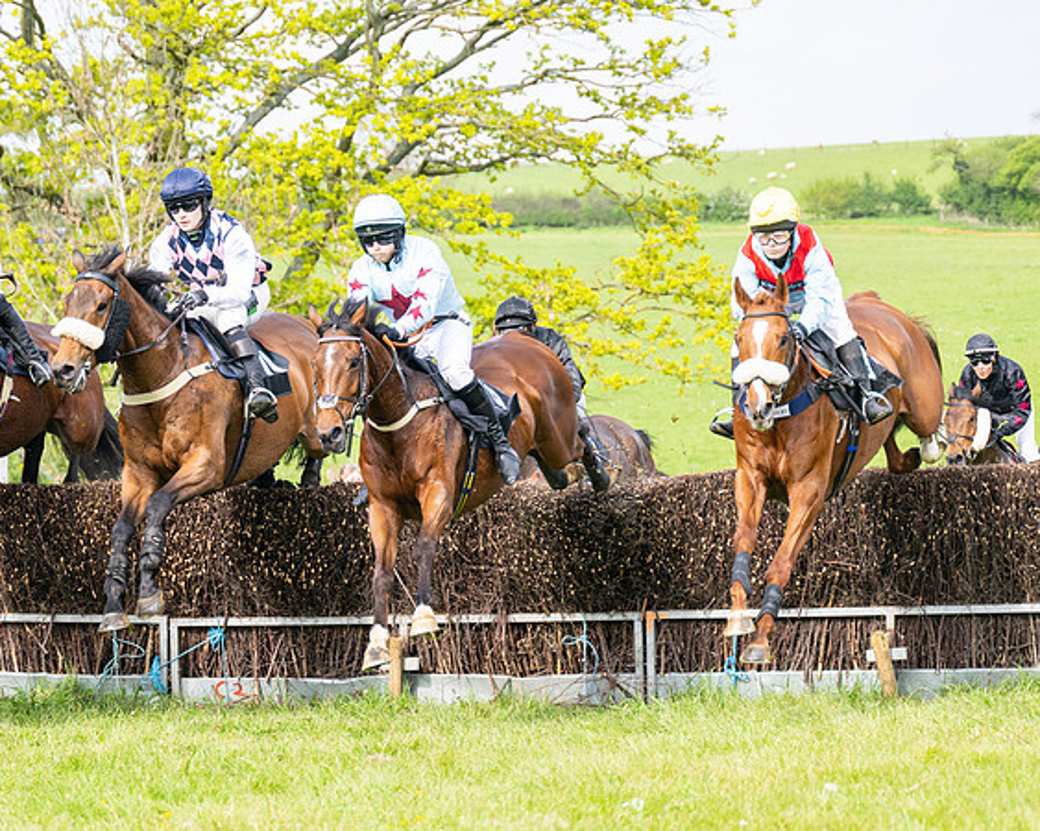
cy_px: 383
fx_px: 5921
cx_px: 359
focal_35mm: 192
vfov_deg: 8.0
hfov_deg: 10.0
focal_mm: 98
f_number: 4
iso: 400
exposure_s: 1/1600
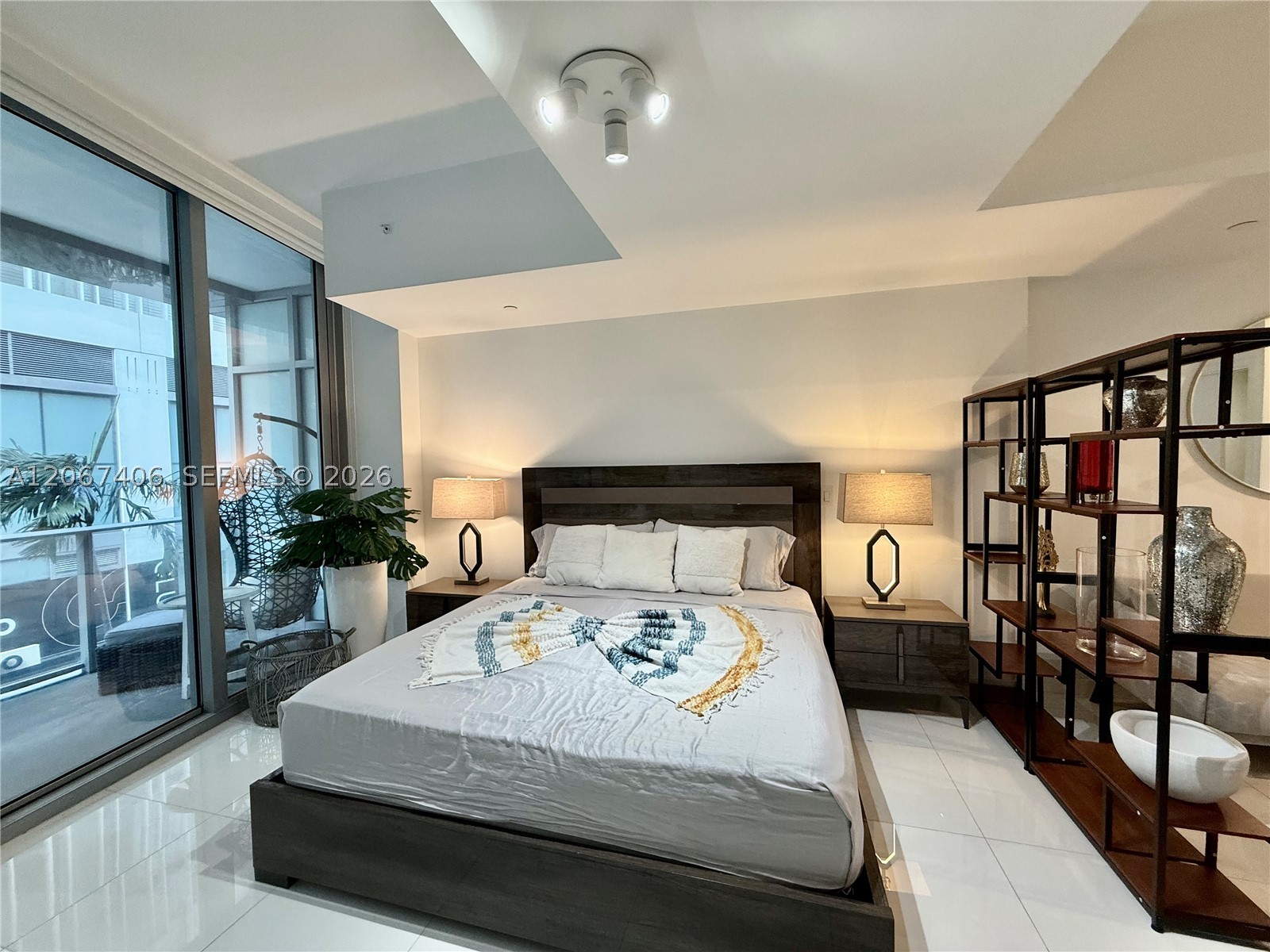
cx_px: 635
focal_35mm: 14
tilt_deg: -1.6
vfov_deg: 85.7
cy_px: 476
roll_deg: +1.2
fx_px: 514
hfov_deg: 102.1
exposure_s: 1/60
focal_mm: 2.22
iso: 200
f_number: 2.2
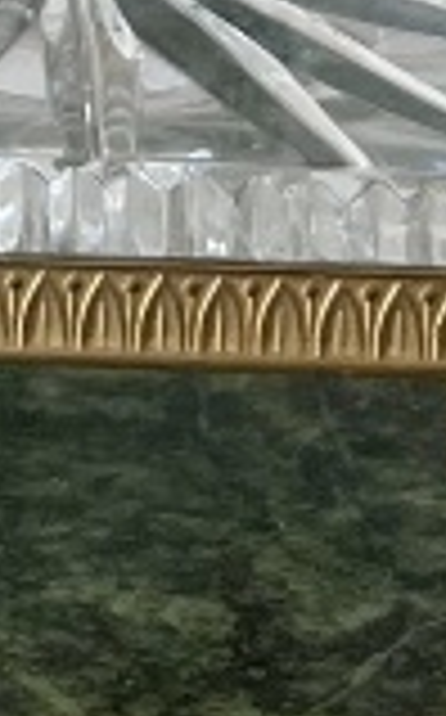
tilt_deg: -4.2
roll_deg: -0.6
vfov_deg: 8.5
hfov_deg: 6.2
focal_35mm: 208
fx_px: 4056
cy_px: -1396
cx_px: -239
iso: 80
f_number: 1.6
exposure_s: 1/121
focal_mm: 5.1
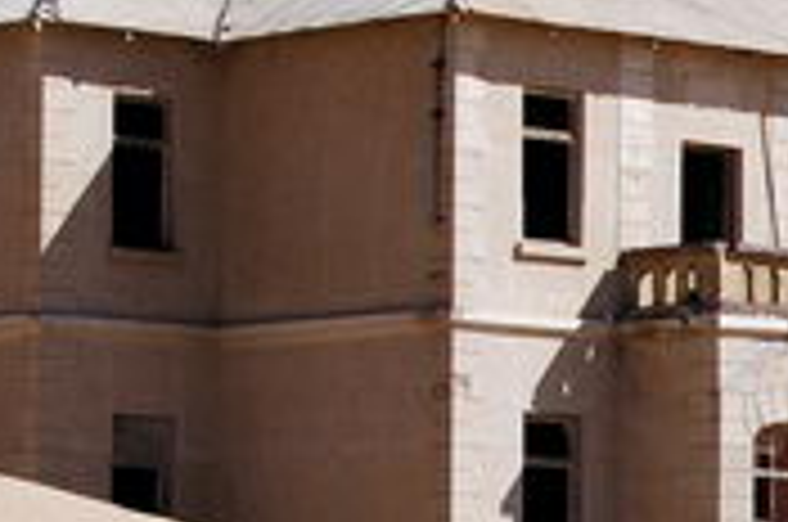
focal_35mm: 293
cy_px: 526
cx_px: 1148
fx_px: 6397
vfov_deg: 4.7
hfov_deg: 7.0
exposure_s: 1/400
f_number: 10
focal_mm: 55
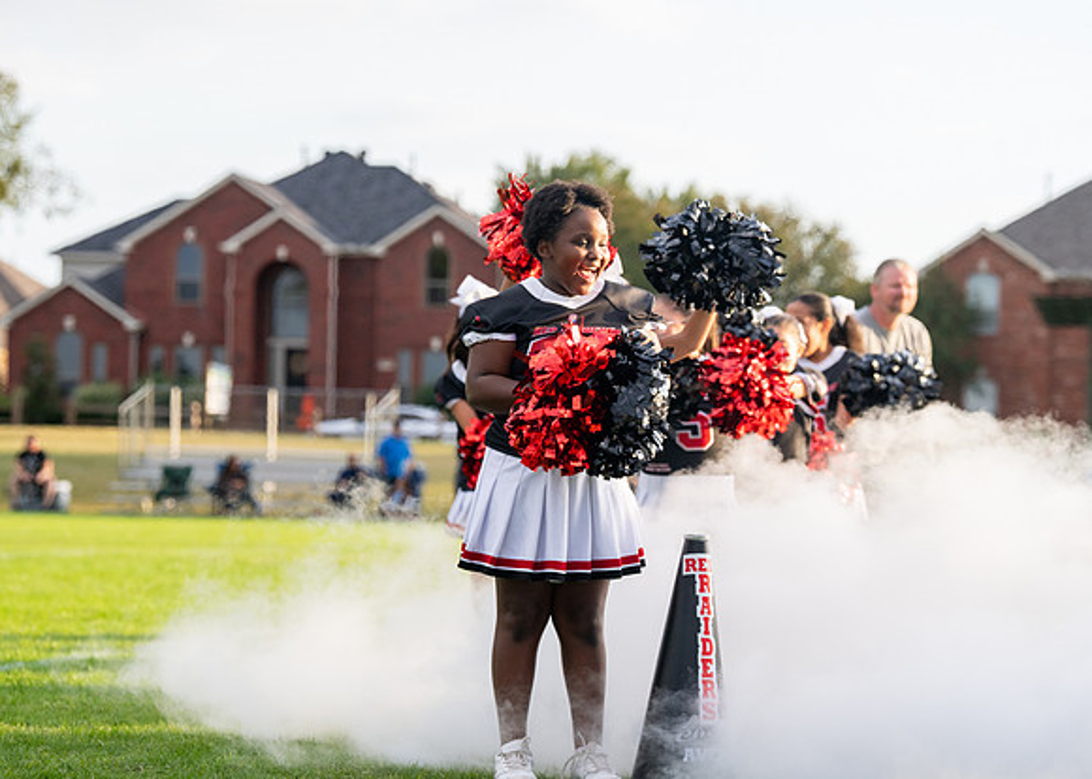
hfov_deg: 17.1
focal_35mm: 117
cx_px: 573
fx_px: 3642
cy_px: 384
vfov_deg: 12.2
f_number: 4
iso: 400
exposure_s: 1/1000
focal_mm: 110
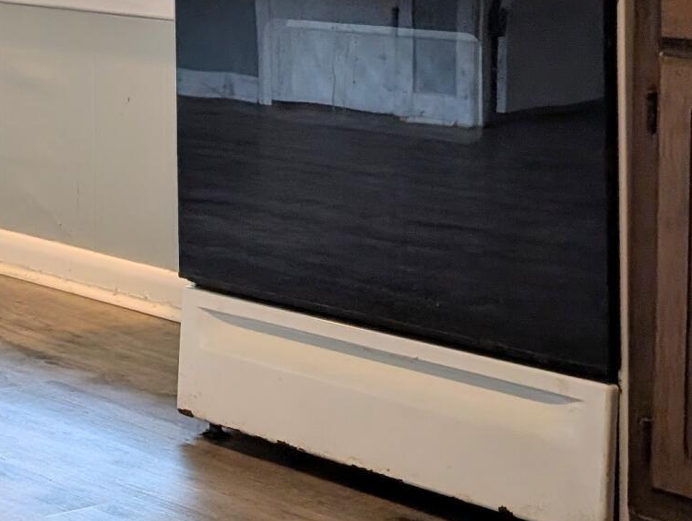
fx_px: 1922
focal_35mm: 96
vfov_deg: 14.9
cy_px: -100
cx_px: -480
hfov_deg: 17.4
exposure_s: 1/120
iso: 34
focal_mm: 6.9
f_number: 1.68
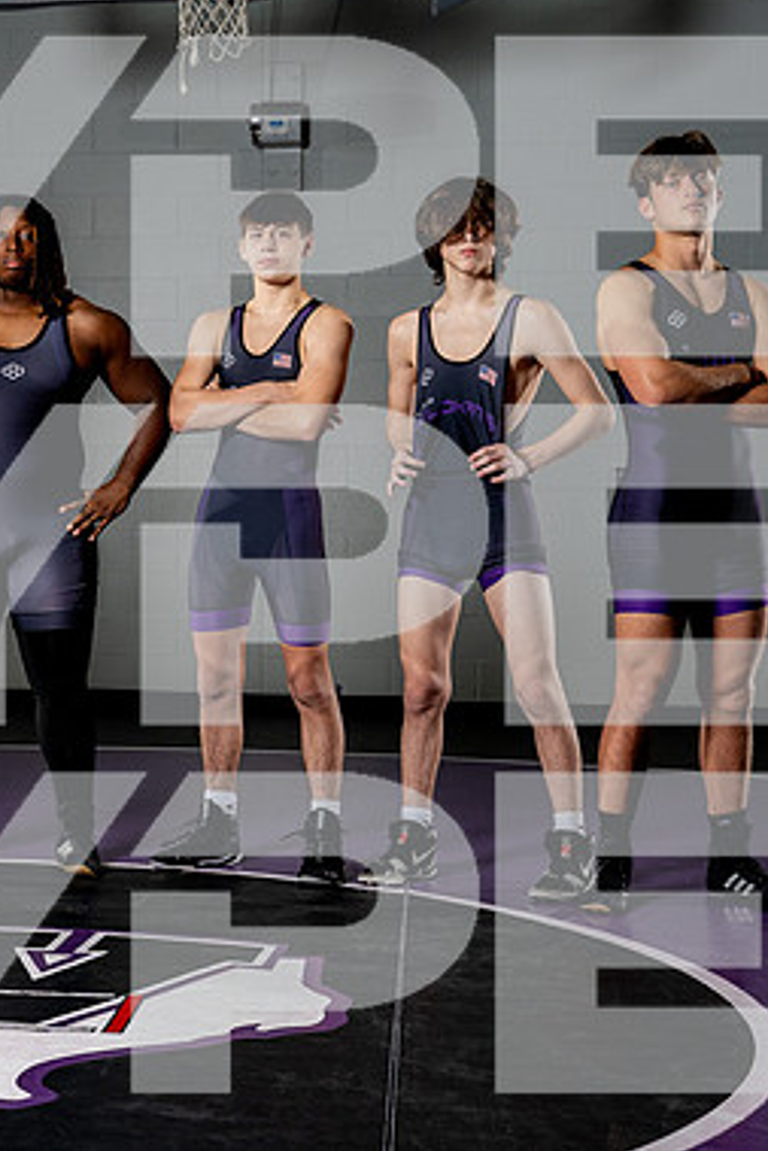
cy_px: 566
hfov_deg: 19.7
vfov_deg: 29.6
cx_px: 82
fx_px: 2174
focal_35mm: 68
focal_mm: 44
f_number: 8
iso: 400
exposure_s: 1/250
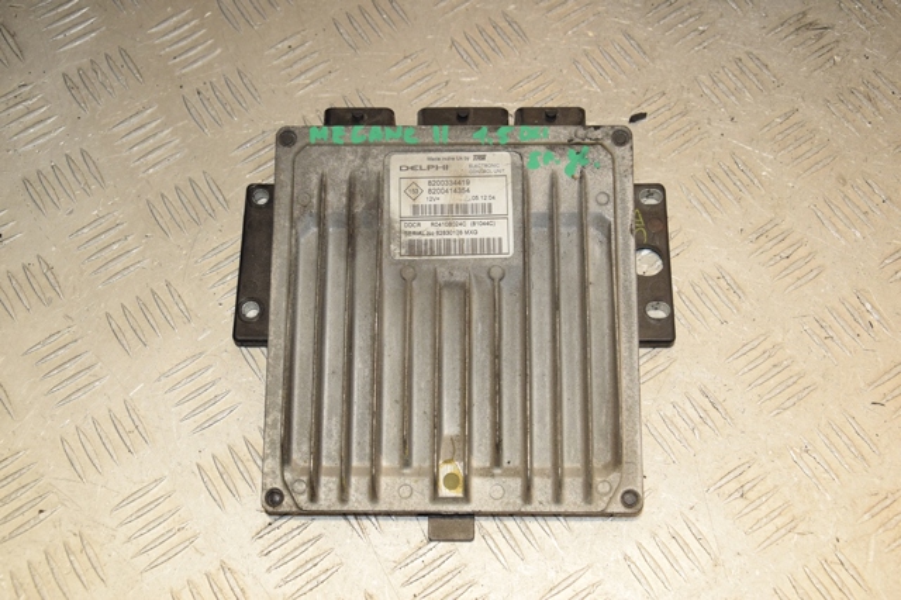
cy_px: 300
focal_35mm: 48
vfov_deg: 28.0
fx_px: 1201
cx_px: 450
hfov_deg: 41.1
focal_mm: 32
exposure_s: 1/200
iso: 800
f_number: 6.3
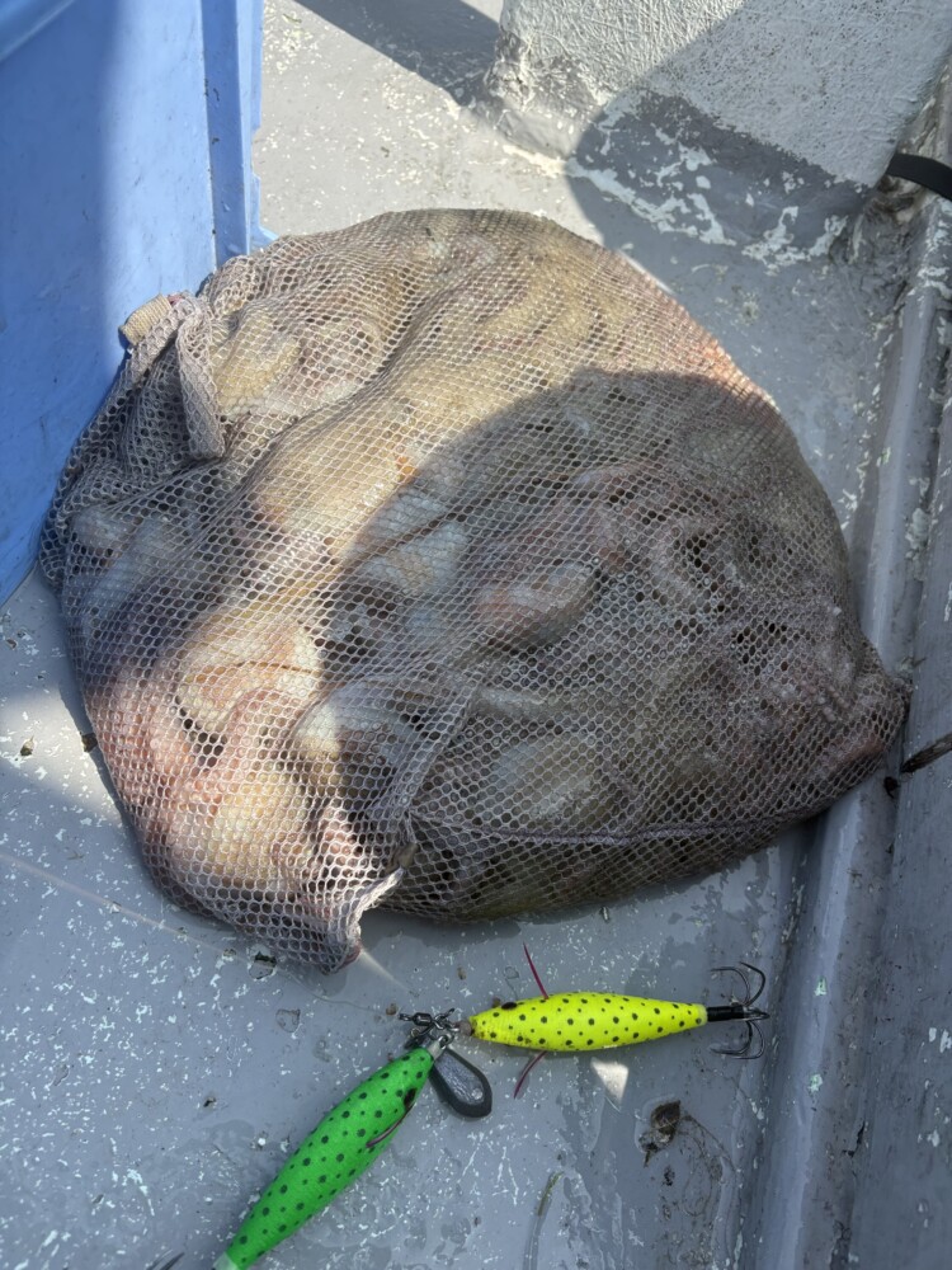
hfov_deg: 53.1
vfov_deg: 67.3
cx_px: 476
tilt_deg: -56.0
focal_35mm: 26
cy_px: 635
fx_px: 953
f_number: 1.6
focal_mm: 5.96
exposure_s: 1/1706
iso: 50
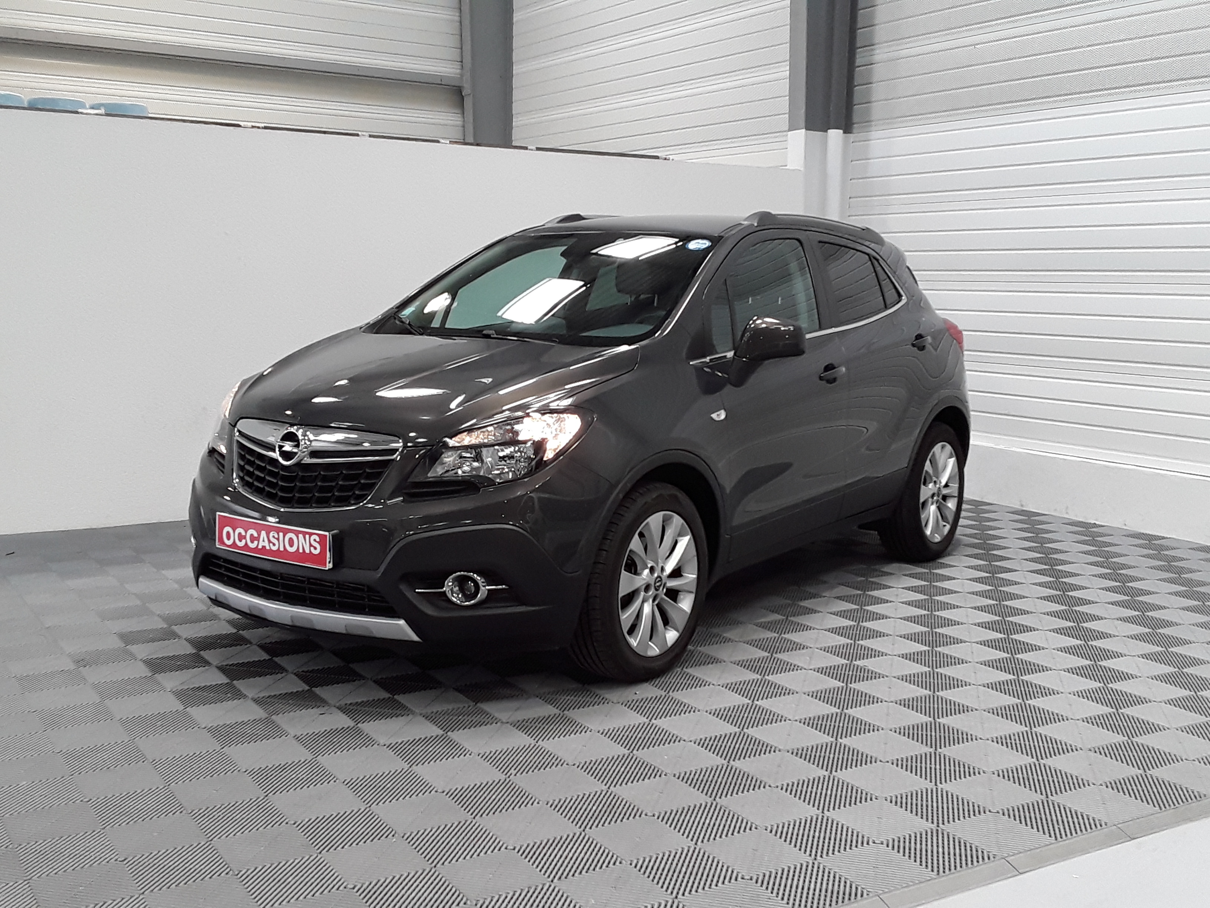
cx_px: 605
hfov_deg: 65.3
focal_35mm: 27
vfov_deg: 51.4
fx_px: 944
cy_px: 454
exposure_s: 1/100
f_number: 1.9
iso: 80
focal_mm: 2.91
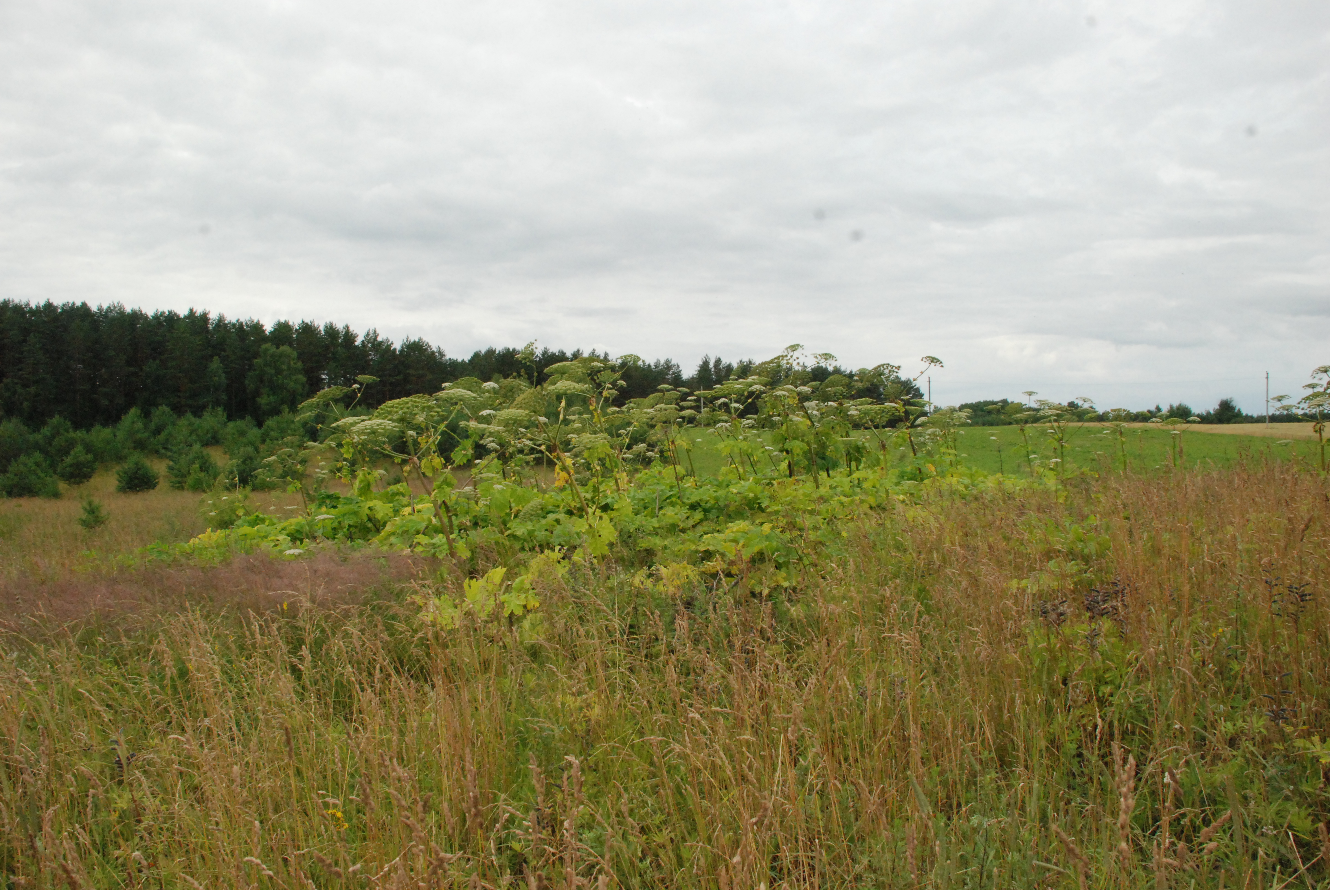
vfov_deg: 43.7
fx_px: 1110
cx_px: 665
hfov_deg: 61.9
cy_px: 445
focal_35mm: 30
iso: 1600
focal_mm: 20
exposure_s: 1/800
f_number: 14
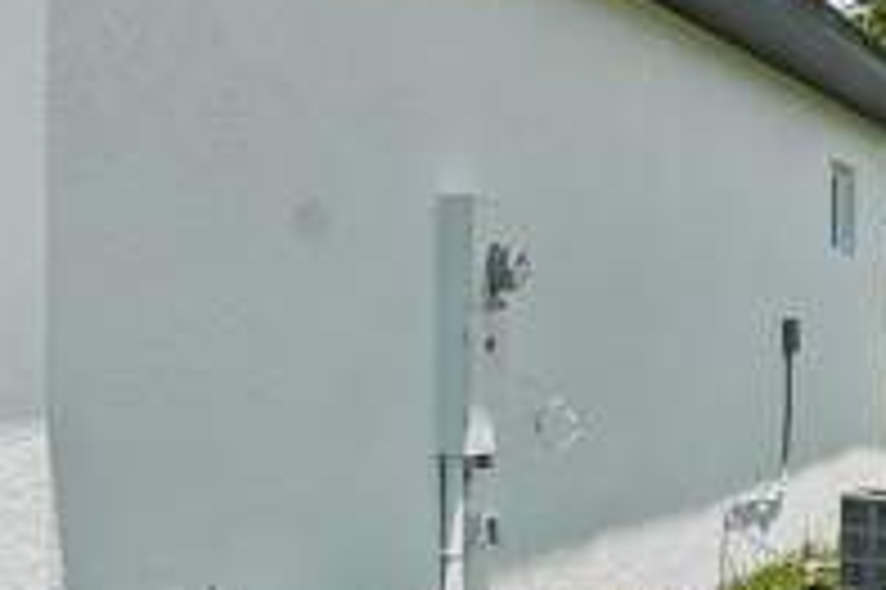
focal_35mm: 65
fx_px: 1598
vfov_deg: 20.9
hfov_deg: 25.6
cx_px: -328
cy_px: 345
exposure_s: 1/200
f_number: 8
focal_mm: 16
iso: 50
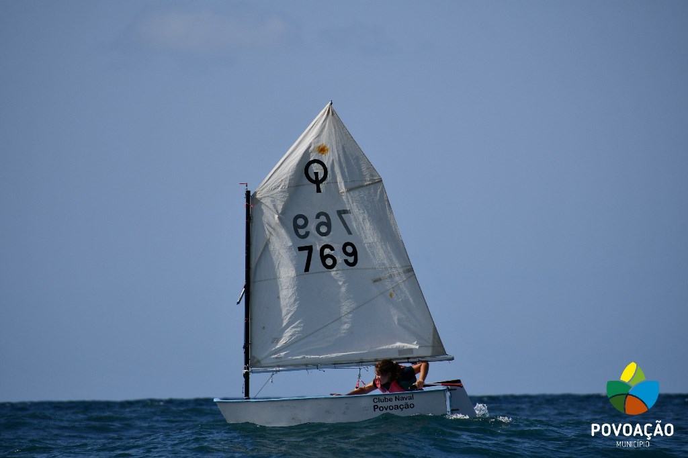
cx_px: 344
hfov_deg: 4.6
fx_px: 8597
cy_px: 229
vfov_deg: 3.1
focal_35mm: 450
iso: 200
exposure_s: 1/1600
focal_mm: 300
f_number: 7.1
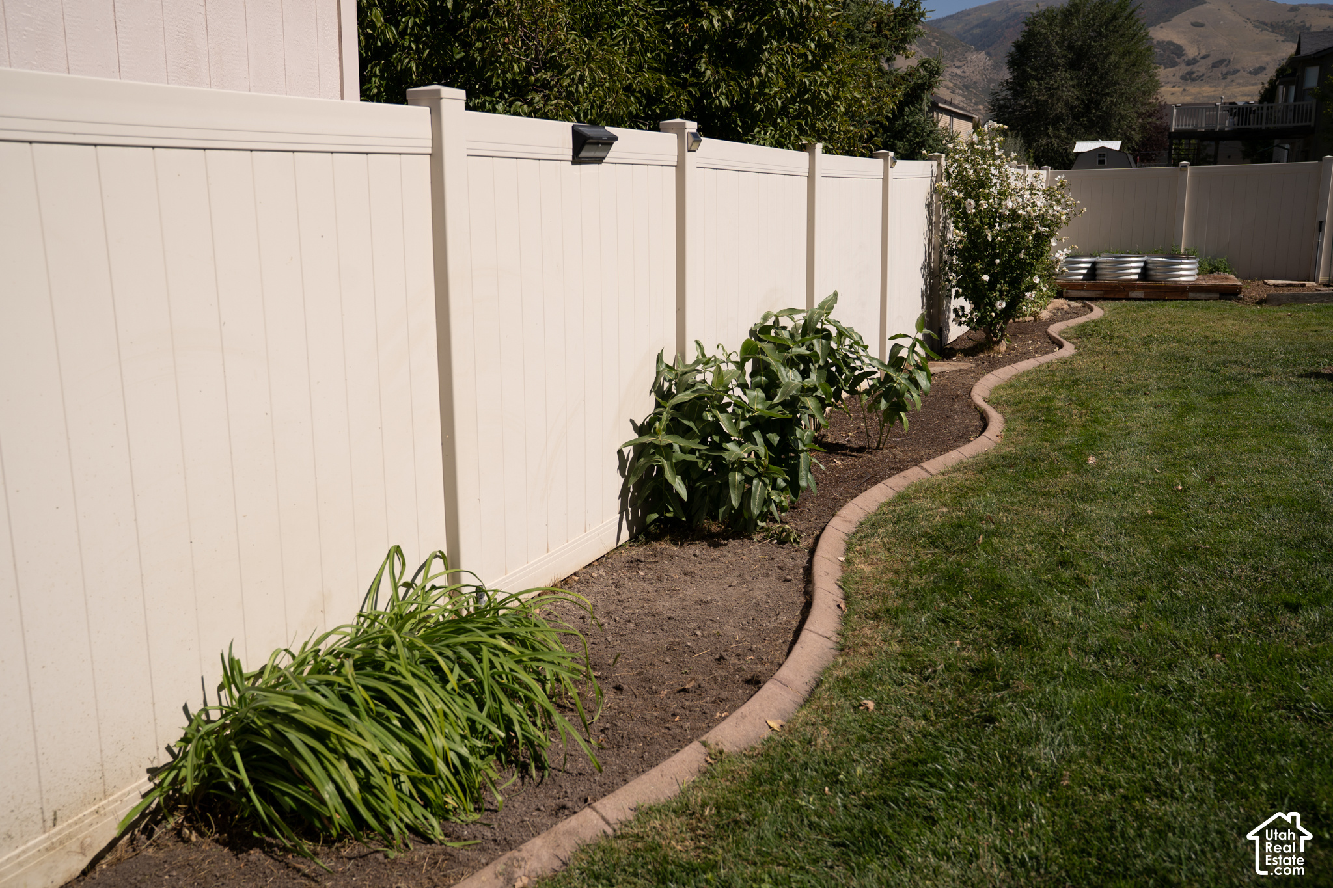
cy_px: 444
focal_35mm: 31
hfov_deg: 60.3
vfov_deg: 42.3
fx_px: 1148
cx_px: 666
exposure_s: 1/1600
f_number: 4.5
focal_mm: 31
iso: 100
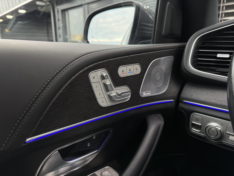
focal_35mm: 24
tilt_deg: -13.4
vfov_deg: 56.8
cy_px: 88
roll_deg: +0.2
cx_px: 117
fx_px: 162
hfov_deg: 71.6
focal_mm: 6.76
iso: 125
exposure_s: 1/92
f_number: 1.78
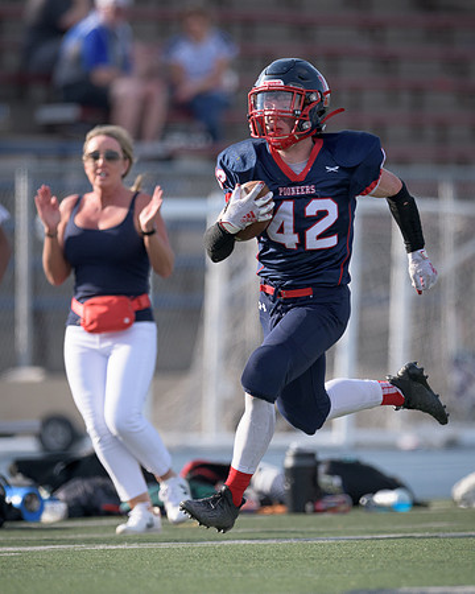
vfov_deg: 2.1
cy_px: 346
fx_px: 16085
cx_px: 326
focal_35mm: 915
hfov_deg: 1.7
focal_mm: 500
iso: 320
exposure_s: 1/2000
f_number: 4
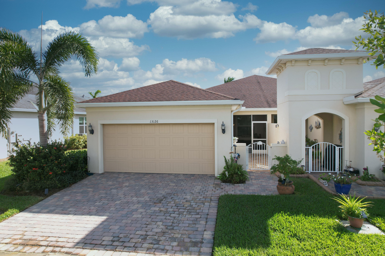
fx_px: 235
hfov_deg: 78.6
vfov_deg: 57.2
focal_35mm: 22
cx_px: 192
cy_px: 128
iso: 100
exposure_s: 1/40
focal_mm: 8.4
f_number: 2.8
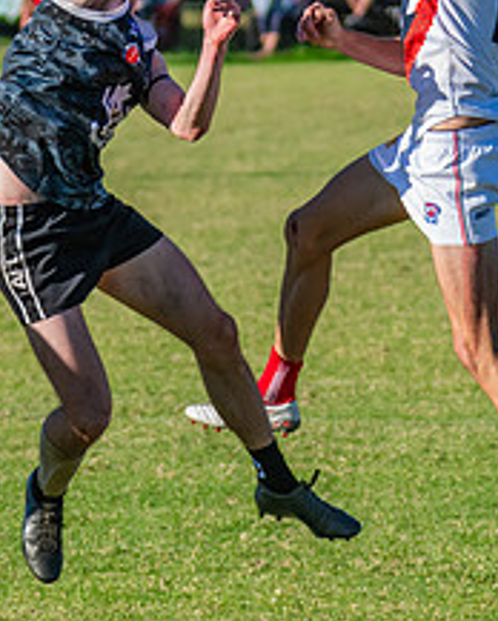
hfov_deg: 2.1
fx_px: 13817
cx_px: 186
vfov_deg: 2.6
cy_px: 124
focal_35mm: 751
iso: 800
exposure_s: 1/1600
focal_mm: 240
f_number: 8
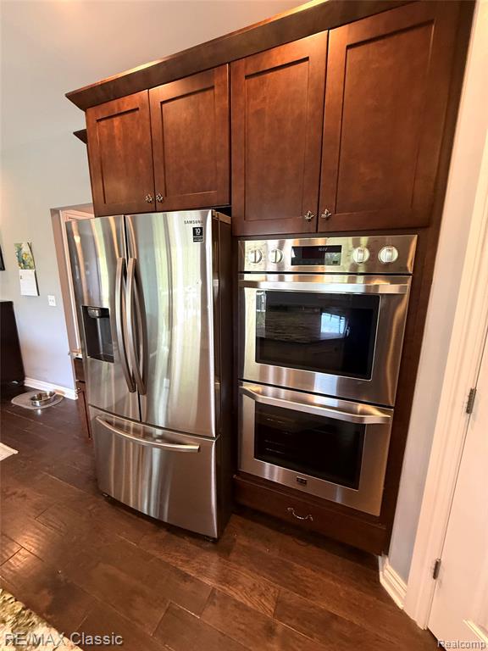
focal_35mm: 14
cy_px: 326
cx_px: 244
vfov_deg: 102.1
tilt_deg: -9.7
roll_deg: -1.9
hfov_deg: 85.7
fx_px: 263
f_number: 2.2
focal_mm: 2.22
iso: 320
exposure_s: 1/60
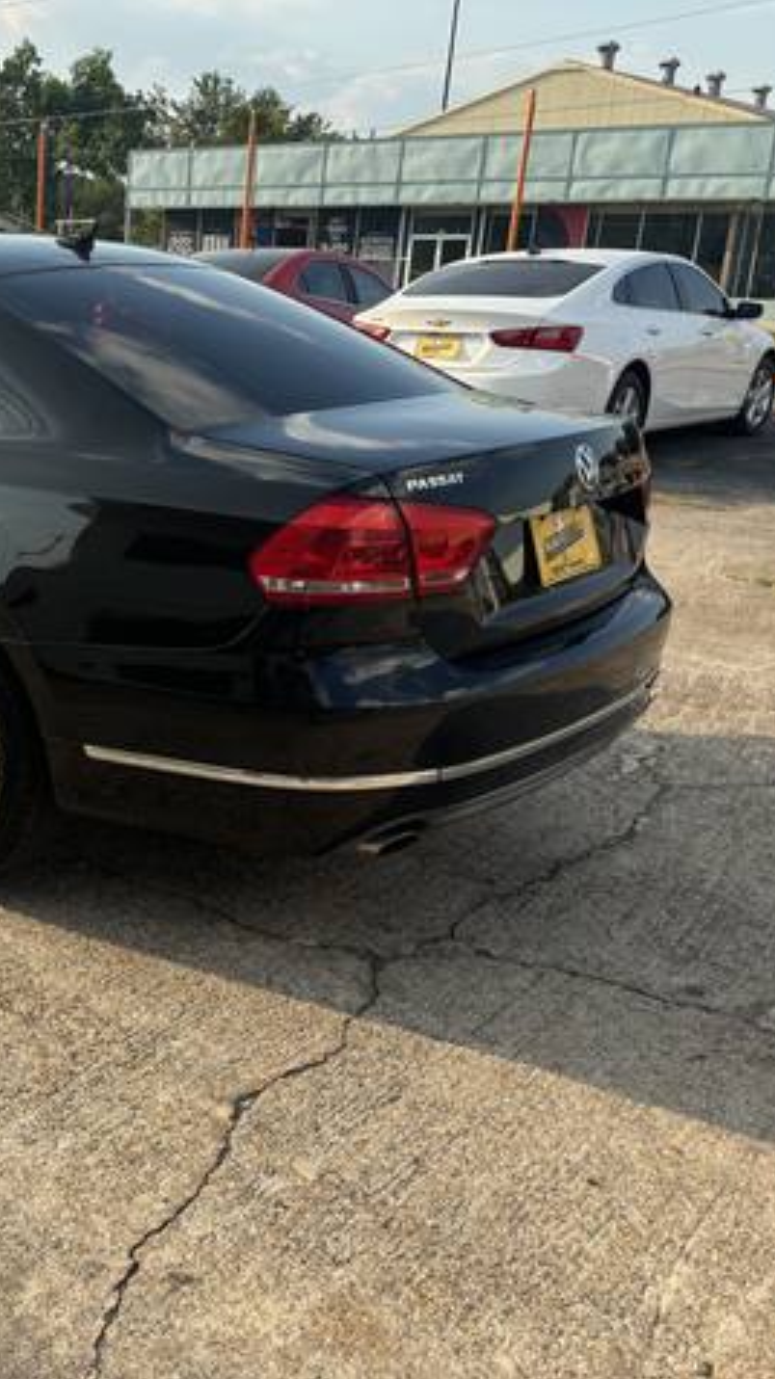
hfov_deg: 28.0
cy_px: 691
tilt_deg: -17.3
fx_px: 1389
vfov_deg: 52.8
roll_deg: -0.8
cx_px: -107
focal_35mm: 38
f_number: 1.6
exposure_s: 1/1115
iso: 50
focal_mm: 5.96
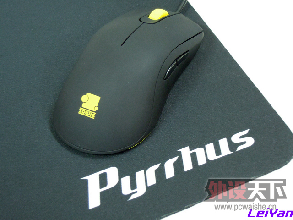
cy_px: 110
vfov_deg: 21.0
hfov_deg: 27.8
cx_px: 146
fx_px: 593
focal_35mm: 70
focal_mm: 12.5
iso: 800
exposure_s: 1/6
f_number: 4
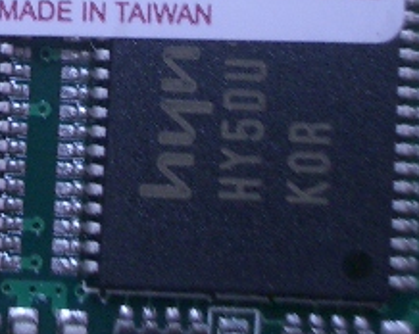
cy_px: -63
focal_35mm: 178
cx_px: -142
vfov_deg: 8.6
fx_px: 2205
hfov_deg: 10.6
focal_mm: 10.2
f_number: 3.5
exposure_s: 1/25
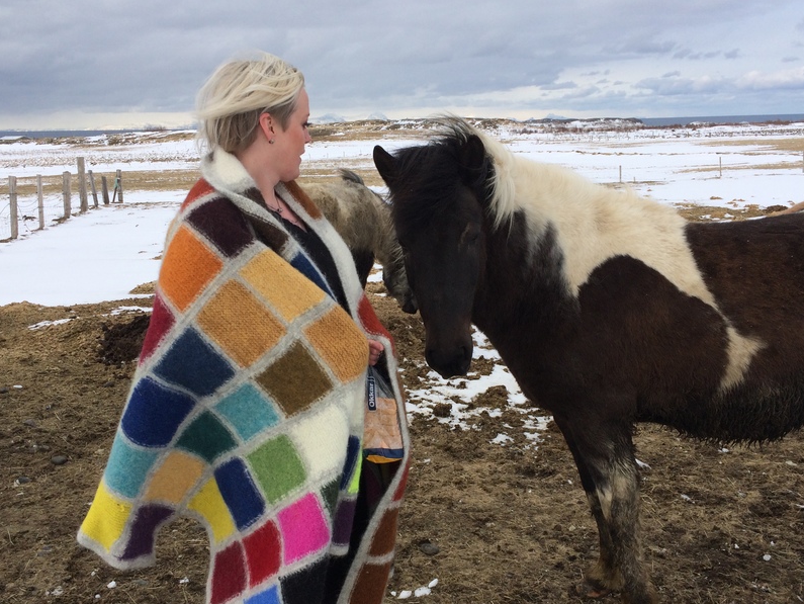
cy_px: 363
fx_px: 813
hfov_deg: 52.6
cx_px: 382
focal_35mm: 35
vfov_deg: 40.5
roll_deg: +1.3
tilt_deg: -16.1
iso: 32
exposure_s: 1/2415
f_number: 2.2
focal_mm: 4.15
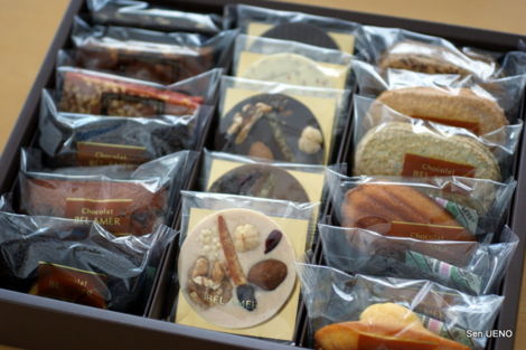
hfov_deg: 27.0
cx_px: 263
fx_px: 1095
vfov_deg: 18.2
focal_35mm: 75
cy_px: 175
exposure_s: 1/80
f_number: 2.8
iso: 400
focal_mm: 50
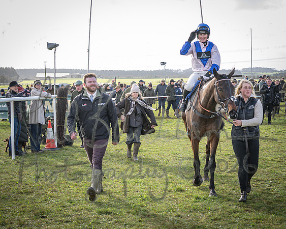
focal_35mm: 77
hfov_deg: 24.5
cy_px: 113
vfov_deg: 19.8
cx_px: 201
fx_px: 654
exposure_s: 1/400
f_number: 4
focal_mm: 35
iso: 200
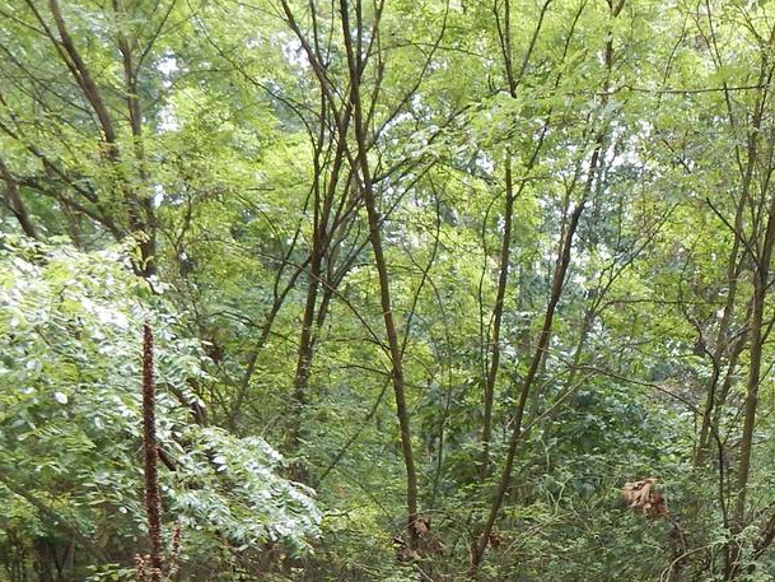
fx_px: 1164
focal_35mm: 52
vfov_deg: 25.9
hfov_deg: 35.1
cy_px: 644
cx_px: 666
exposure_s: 1/125
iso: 125
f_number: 3
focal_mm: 4
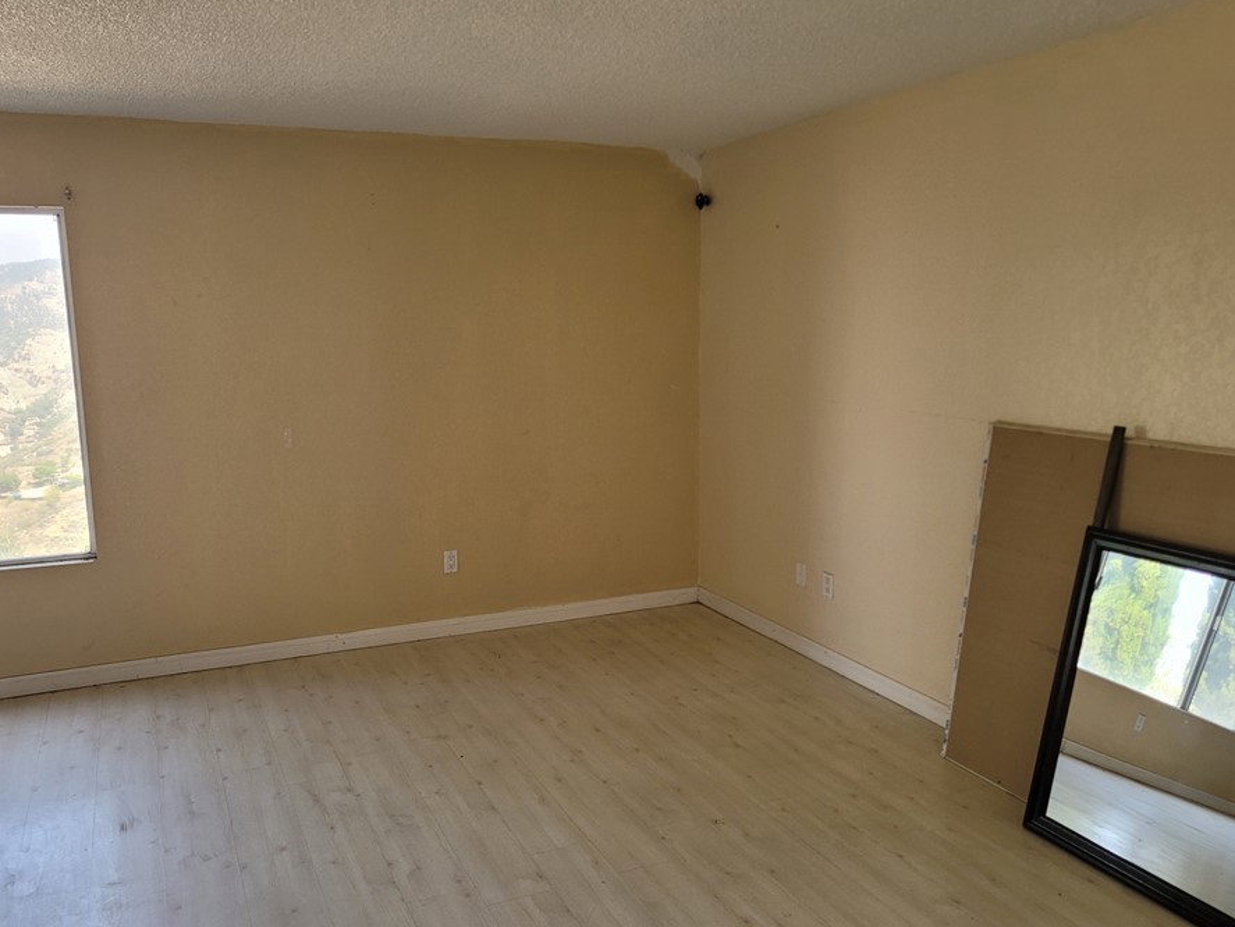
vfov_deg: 46.8
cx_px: 568
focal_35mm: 30
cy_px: 482
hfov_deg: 59.9
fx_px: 1071
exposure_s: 1/120
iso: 125
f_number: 1.8
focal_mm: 5.4
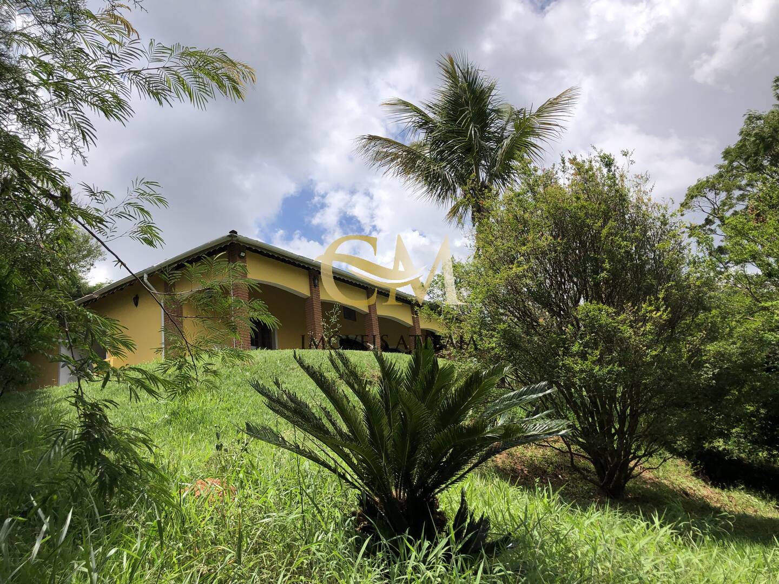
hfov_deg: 63.4
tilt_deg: +16.5
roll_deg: +7.9
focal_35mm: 28
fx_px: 630
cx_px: 390
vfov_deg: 49.7
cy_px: 292
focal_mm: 3.99
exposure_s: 1/3205
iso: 25
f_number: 1.8
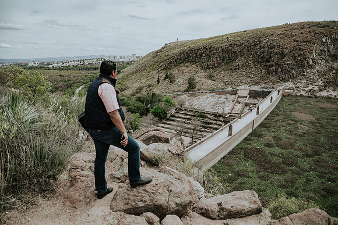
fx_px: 230
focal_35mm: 25
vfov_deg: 52.2
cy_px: 113
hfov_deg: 72.5
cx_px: 171
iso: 250
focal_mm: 16
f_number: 3.5
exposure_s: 1/3200
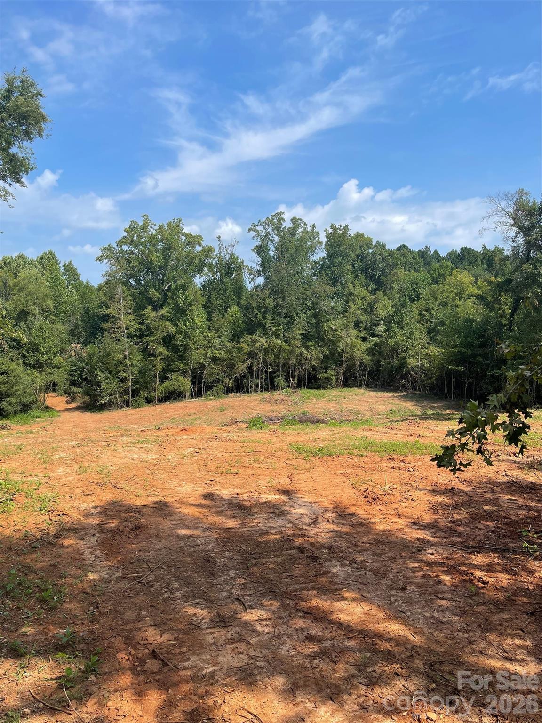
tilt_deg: -2.5
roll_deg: -1.6
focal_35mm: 25
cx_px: 271
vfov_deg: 69.4
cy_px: 362
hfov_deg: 54.9
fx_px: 522
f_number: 1.6
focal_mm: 5.1
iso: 32
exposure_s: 1/2717
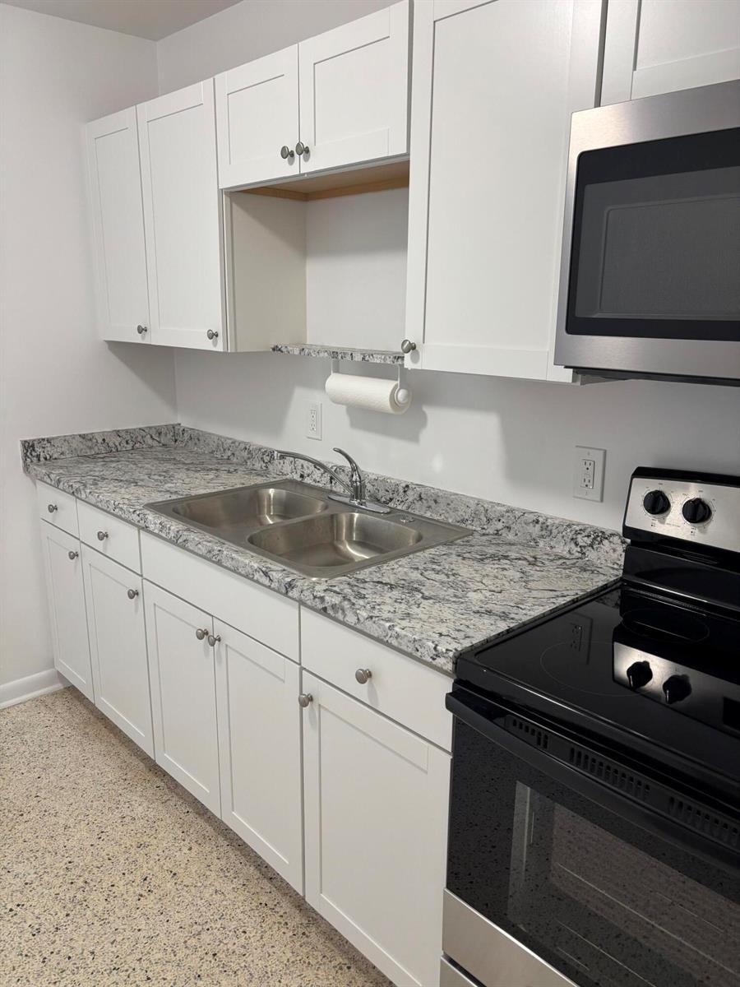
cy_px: 494
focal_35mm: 26
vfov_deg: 67.3
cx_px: 370
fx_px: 741
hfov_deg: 53.1
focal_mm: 5.96
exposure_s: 1/60
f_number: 1.6
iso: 100
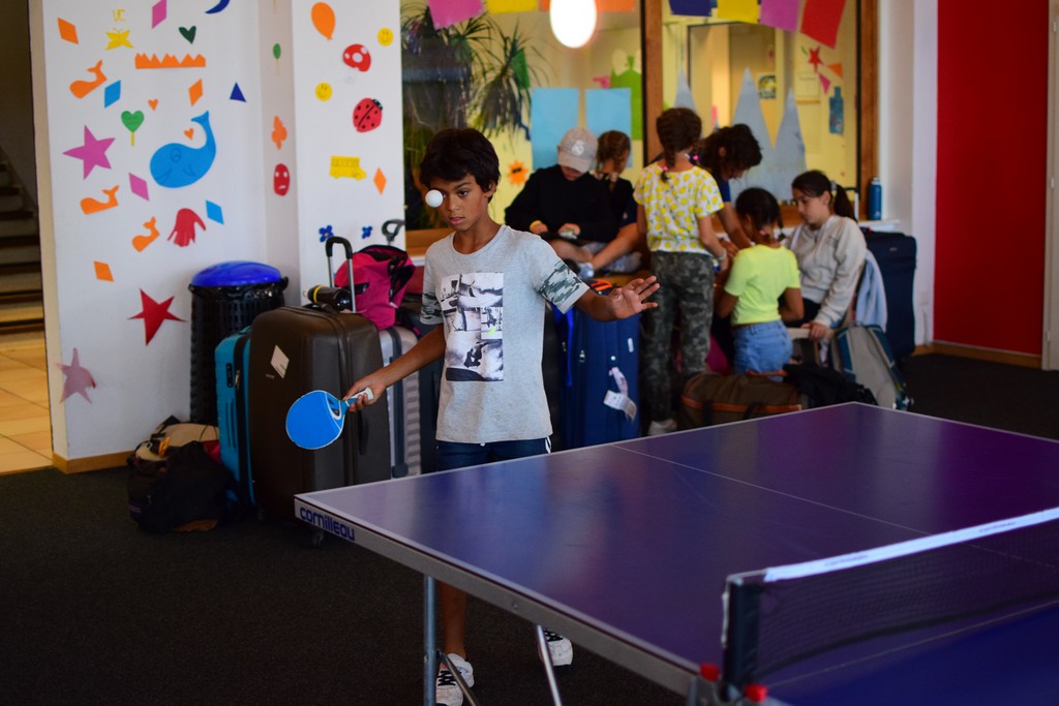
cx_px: 530
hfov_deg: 37.8
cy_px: 353
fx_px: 1544
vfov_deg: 25.8
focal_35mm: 52
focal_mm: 35
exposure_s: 1/320
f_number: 1.8
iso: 1600
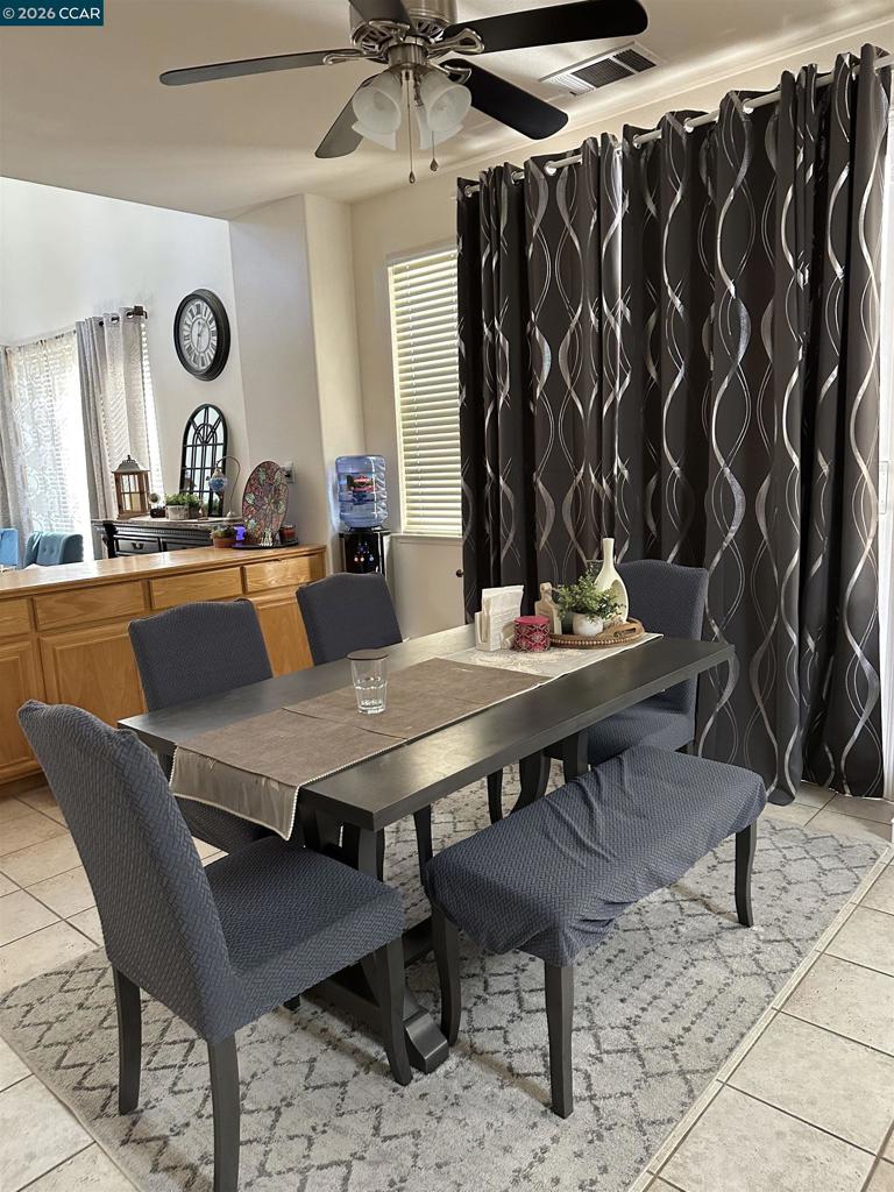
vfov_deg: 71.6
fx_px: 826
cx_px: 447
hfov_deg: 56.8
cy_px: 596
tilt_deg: -8.7
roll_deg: +2.5
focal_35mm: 24
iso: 500
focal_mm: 6.86
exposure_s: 1/60
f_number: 1.78
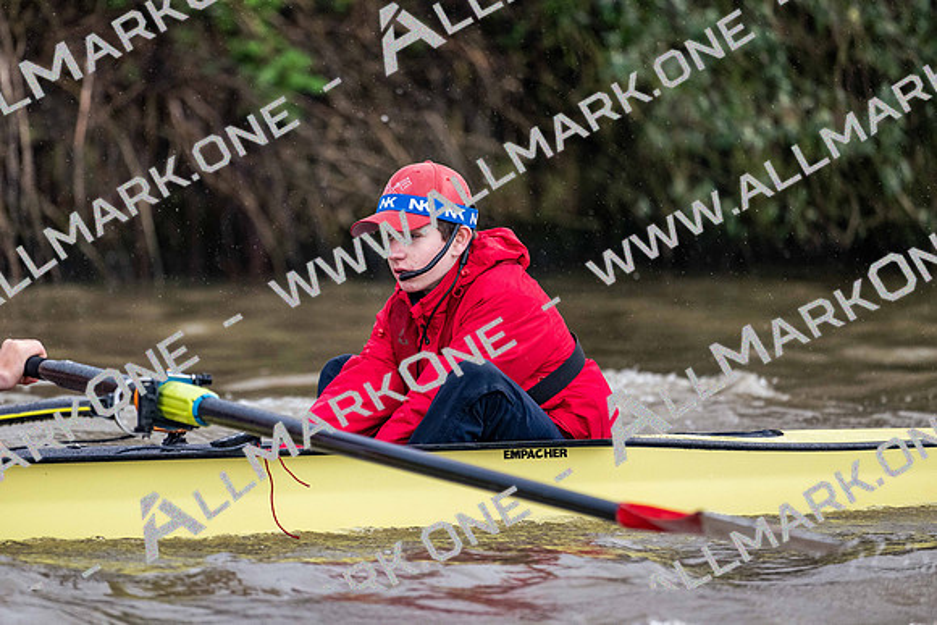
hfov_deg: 5.2
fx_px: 10413
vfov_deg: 3.4
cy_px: 312
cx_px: 468
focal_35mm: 400
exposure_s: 1/1600
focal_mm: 400
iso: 2800
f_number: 4.5
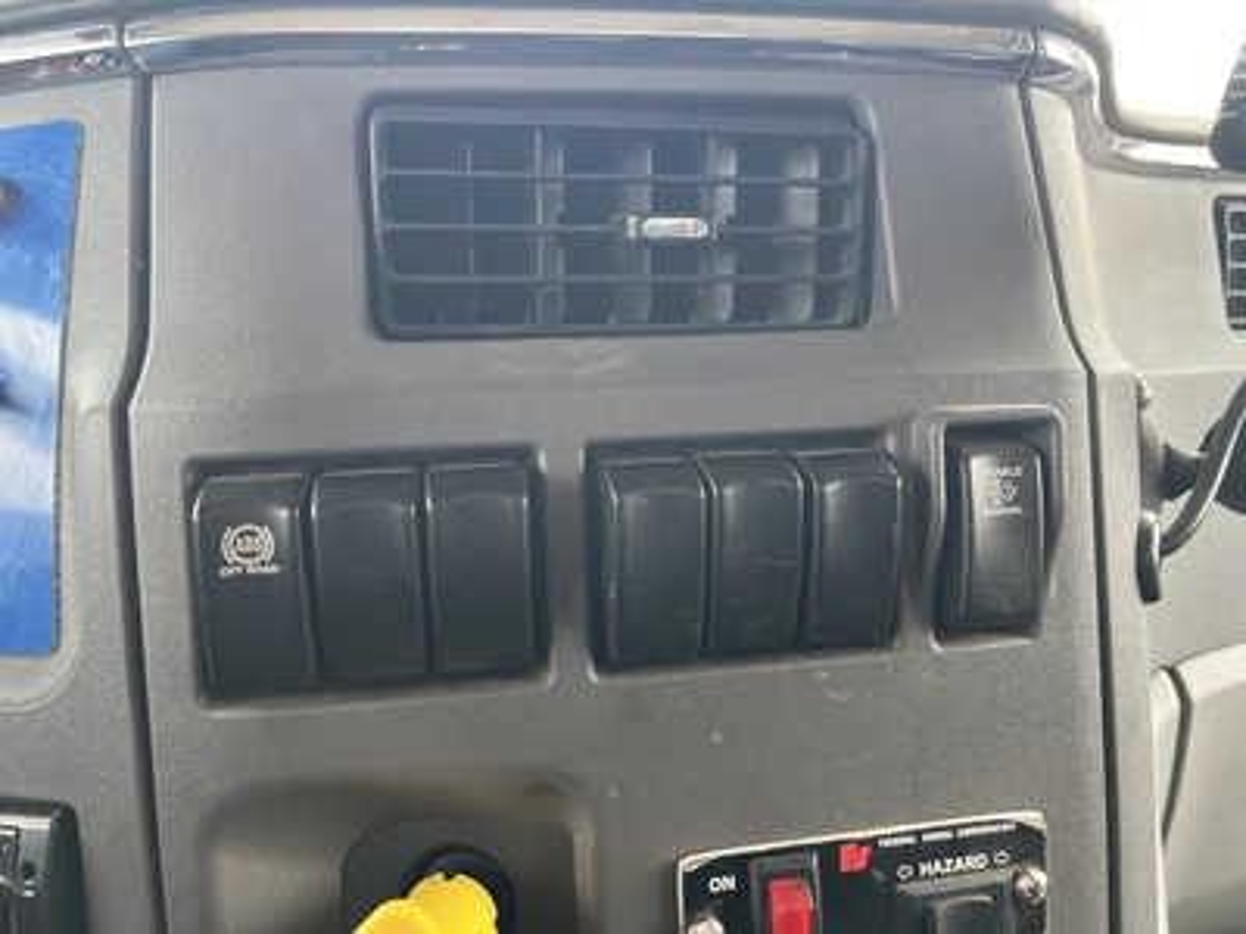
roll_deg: +0.7
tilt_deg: -18.6
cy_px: 467
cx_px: 623
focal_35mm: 26
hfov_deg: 67.3
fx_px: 936
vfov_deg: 53.1
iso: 100
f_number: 1.6
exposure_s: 1/121
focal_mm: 5.1
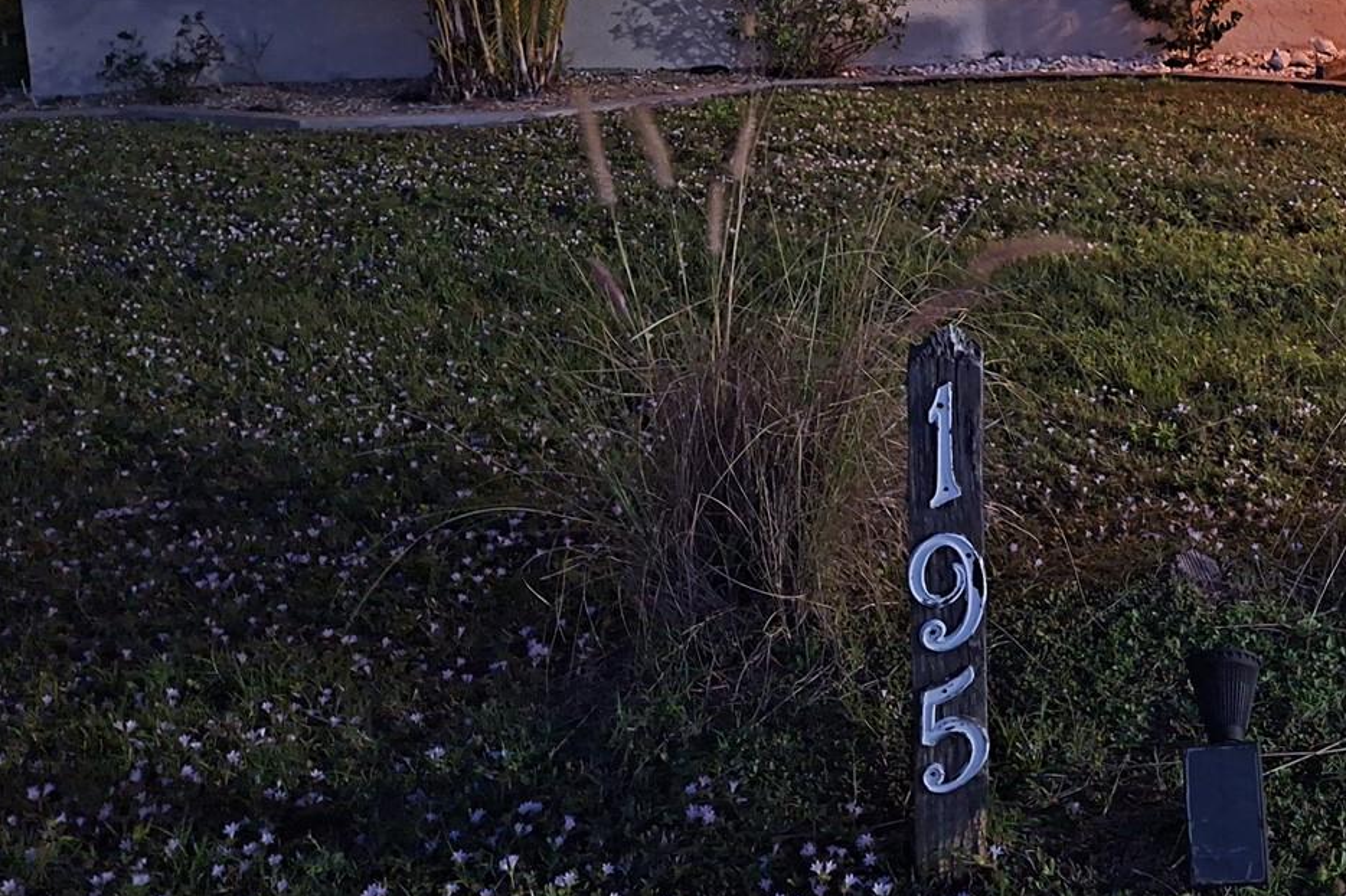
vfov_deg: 31.5
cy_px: 140
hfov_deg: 44.3
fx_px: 1532
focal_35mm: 41
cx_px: 1141
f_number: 1.8
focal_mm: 5.54
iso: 1250
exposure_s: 1/10
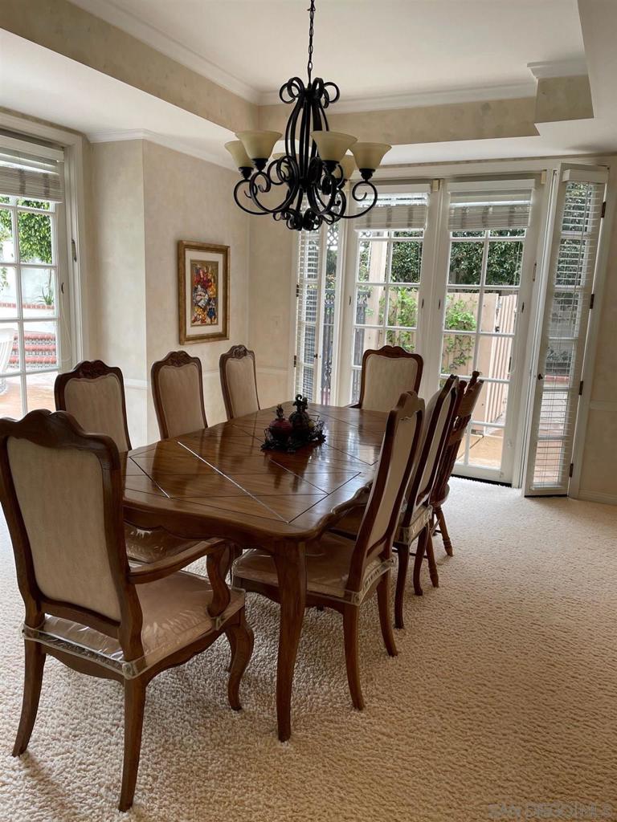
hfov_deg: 53.1
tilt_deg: -12.0
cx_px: 308
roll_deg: -1.9
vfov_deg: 67.3
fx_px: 618
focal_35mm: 26
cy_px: 411
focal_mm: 4.2
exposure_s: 1/121
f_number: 1.6
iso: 64
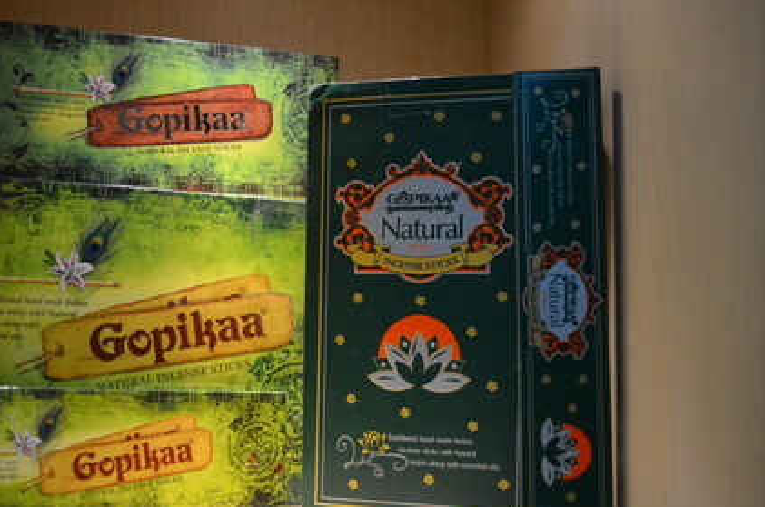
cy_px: 268
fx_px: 1209
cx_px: 322
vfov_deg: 23.7
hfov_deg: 35.0
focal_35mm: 57
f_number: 4.8
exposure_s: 1/50
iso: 800
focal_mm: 32
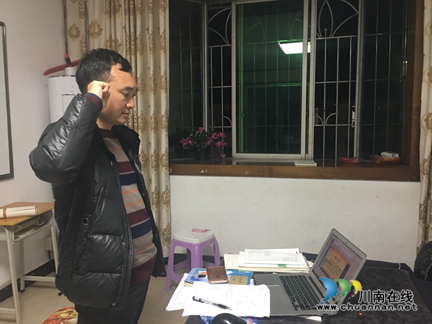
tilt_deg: -4.5
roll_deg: +1.1
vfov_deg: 48.2
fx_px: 362
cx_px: 216
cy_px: 162
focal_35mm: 29
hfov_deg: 61.7
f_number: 2.2
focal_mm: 4.15
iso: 100
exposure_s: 1/17
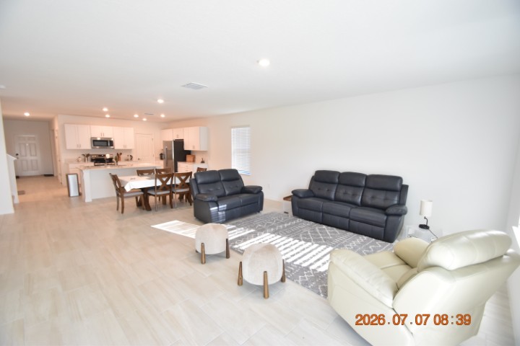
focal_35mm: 15
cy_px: 173
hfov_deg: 100.4
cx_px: 260
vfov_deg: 77.3
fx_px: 217
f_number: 3.5
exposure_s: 1/90
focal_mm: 10
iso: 800
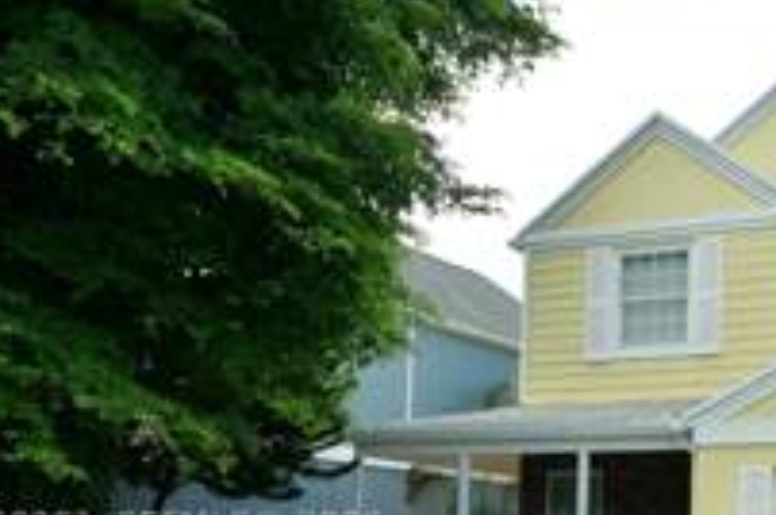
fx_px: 1076
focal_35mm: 50
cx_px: 811
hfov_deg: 35.1
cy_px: 521
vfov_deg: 25.5
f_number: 6.3
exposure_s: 1/160
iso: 125
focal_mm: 14
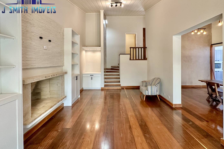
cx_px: 114
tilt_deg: -1.4
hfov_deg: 100.4
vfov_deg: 77.0
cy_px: 65
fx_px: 93
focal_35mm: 15
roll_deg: -0.3
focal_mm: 2.22
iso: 200
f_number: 2.2
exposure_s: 1/60
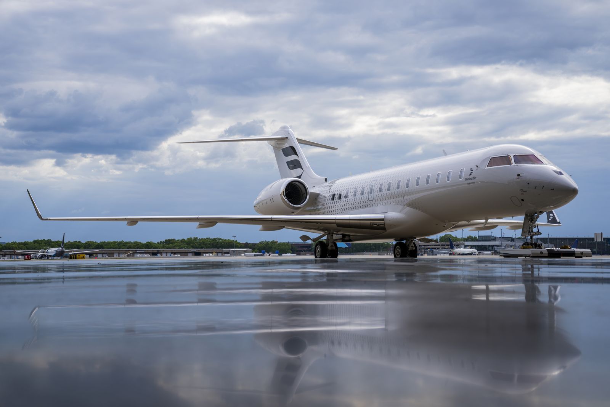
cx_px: 305
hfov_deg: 30.1
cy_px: 204
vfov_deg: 20.3
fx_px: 1135
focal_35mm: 67
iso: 500
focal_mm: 67
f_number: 10
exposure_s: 1/800
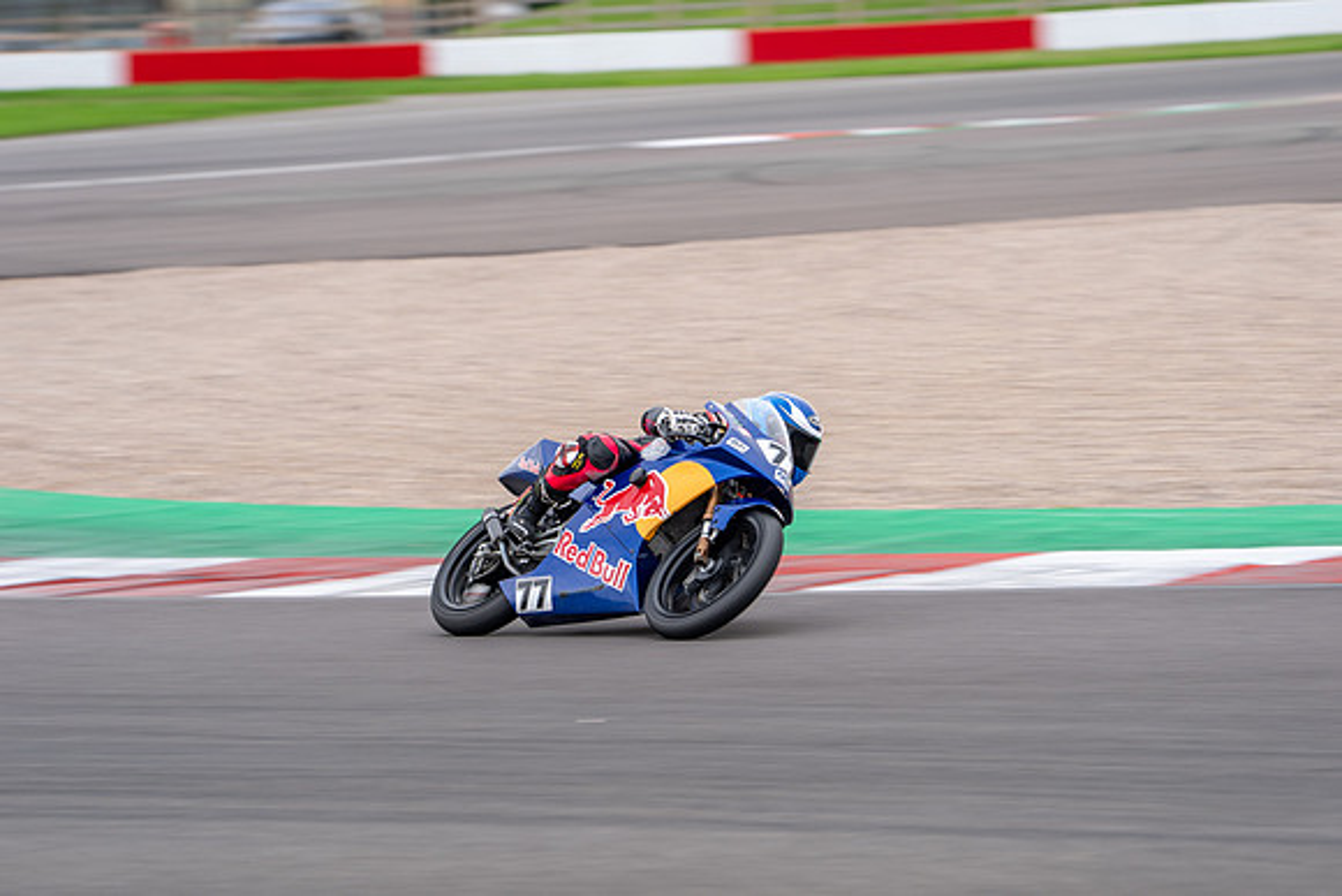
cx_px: 672
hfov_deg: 9.7
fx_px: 7912
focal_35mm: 212
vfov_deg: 6.5
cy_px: 448
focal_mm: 212
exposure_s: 1/160
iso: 200
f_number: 6.3
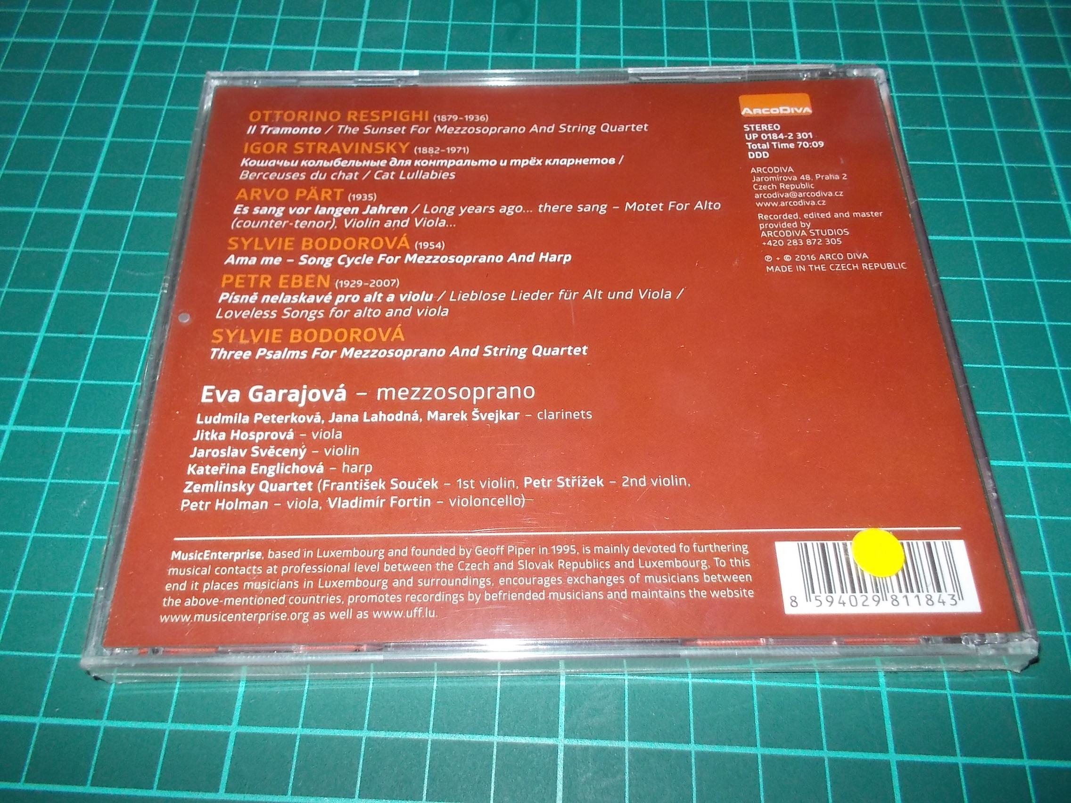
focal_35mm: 29
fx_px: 897
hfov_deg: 61.7
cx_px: 536
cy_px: 402
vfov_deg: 48.2
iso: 200
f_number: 3.3
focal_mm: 4.1
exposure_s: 1/30
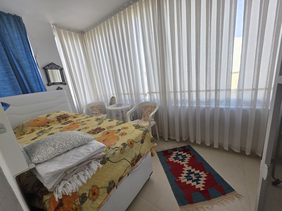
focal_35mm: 13
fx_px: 106
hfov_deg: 106.2
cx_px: 141
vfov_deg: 89.9
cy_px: 106
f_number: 1.9
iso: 20
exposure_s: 1/100
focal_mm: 2.2
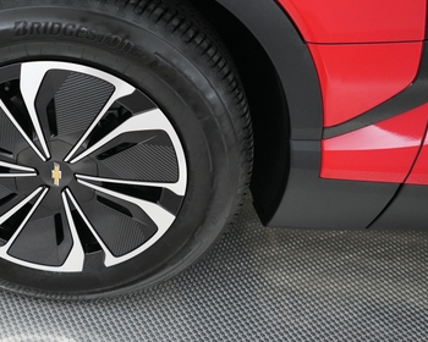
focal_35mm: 48
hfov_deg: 37.2
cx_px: 75
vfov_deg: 31.4
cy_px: 154
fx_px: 608
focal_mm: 28
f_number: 2.8
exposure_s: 1/250
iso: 4000
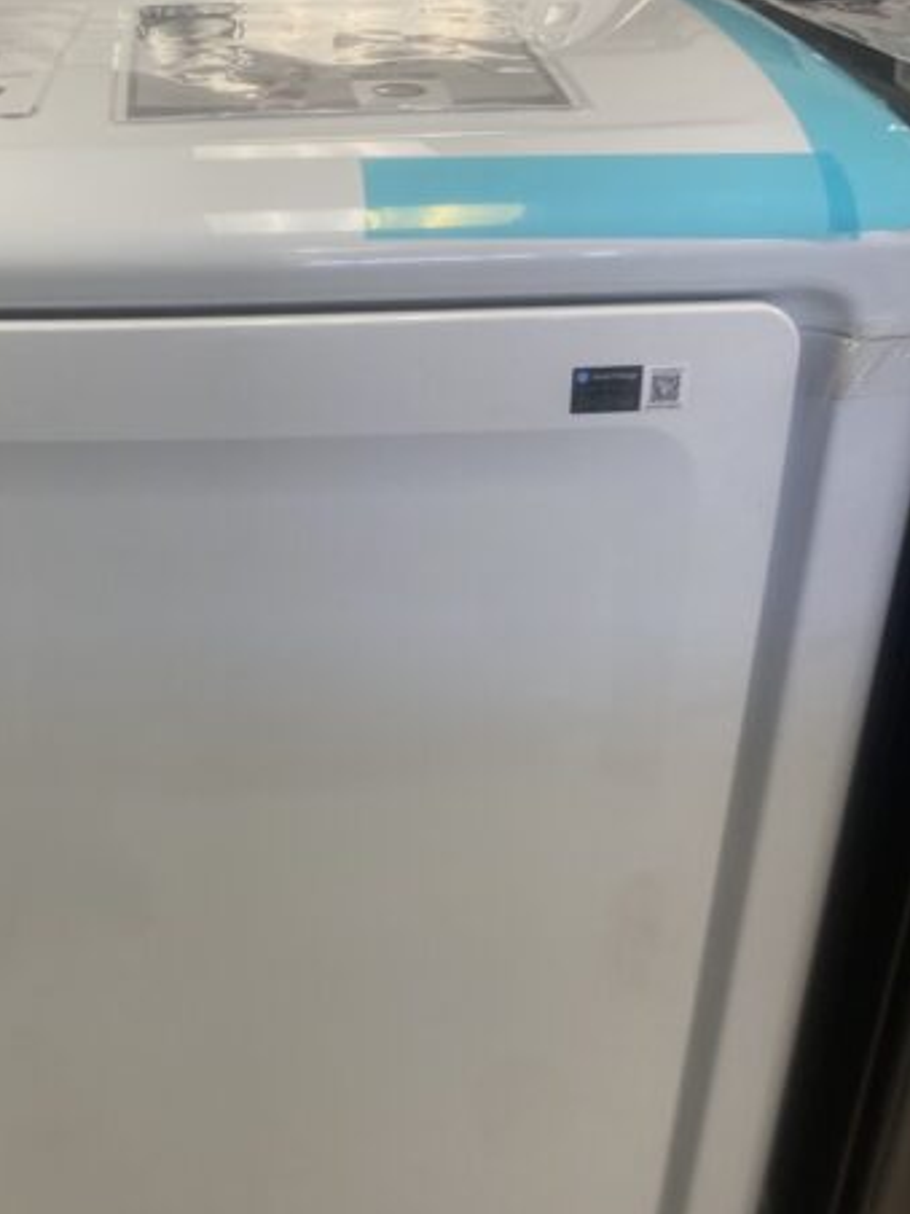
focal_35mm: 46
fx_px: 1612
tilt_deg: -28.6
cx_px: 107
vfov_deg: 41.2
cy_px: 680
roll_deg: +0.8
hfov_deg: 30.3
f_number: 1.8
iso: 50
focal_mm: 4.25
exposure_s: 1/61
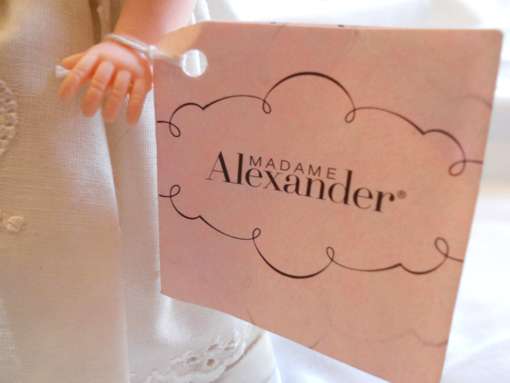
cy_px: 192
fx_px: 471
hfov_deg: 56.8
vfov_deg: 44.2
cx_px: 255
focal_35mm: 32
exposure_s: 1/30
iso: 400
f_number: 3.5
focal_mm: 5.8
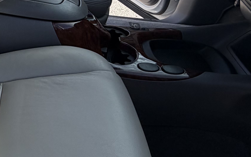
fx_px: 342
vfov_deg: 25.6
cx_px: -54
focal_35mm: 50
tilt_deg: -31.6
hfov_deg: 32.7
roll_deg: +1.2
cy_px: 44
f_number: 2.2
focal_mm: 2.22
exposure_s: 1/760
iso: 40
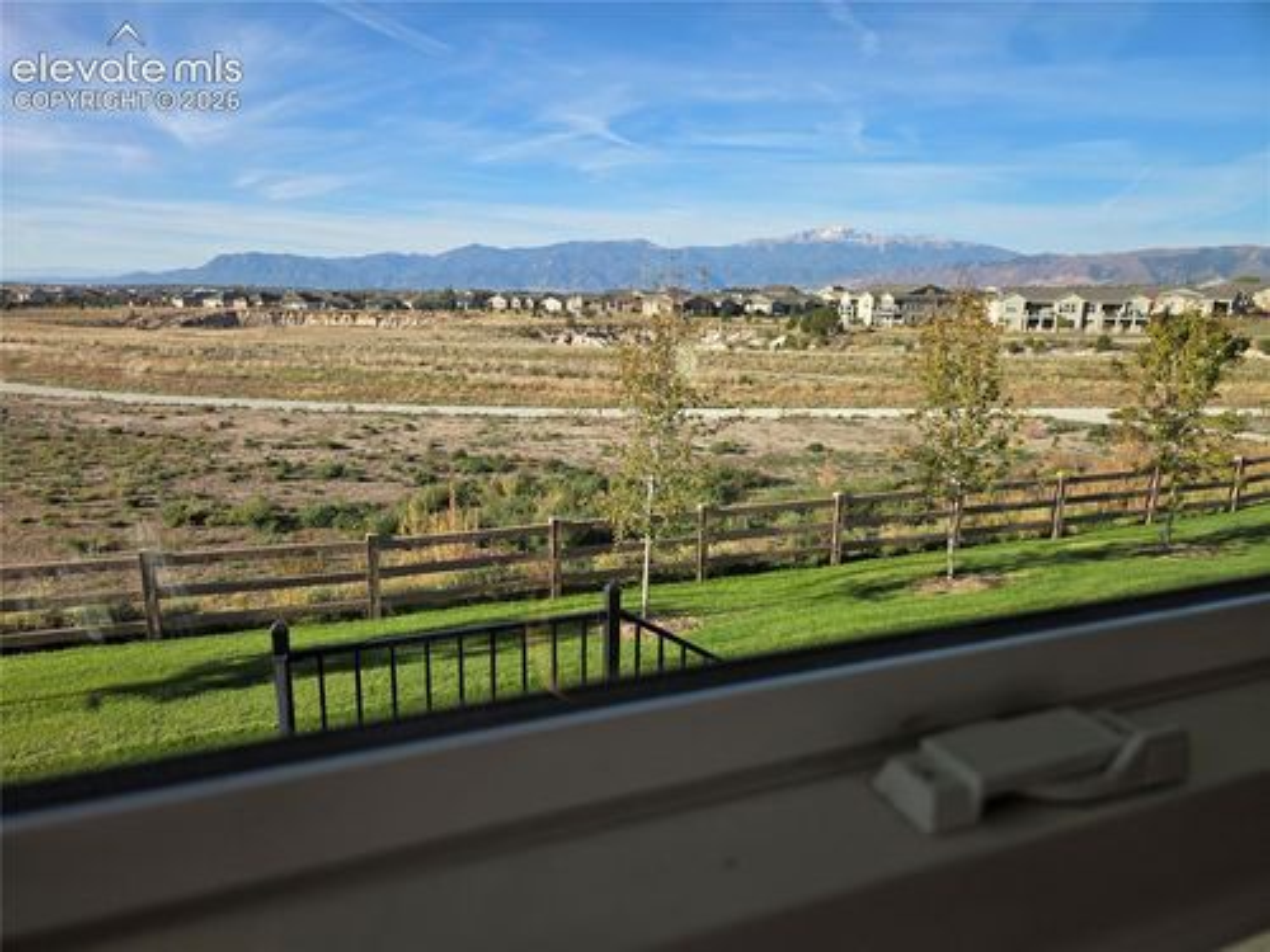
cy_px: 476
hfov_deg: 73.9
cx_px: 635
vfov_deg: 58.9
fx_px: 844
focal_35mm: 23
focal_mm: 5.4
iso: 25
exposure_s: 1/868
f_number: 1.8
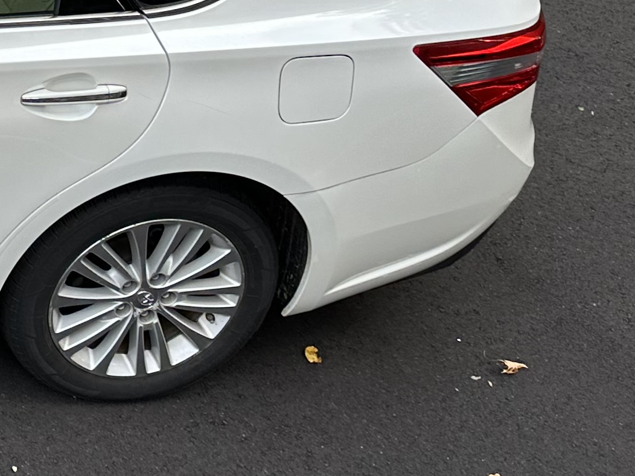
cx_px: -448
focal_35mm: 92
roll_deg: -4.1
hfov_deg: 17.8
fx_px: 1688
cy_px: -6
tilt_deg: -29.5
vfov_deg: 15.7
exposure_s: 1/192
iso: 64
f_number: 1.78
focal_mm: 6.86
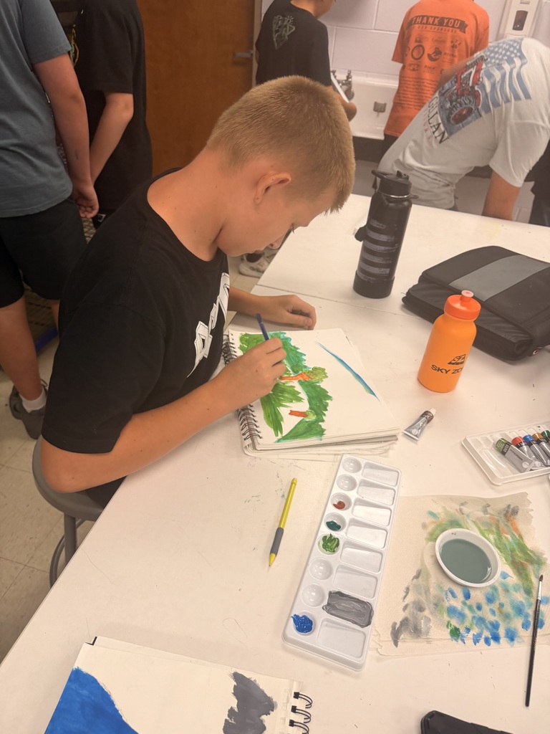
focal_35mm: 24
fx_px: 508
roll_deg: -5.5
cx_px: 275
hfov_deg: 56.8
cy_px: 367
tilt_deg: -37.4
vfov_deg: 71.6
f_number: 1.78
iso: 160
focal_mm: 6.76
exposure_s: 1/120
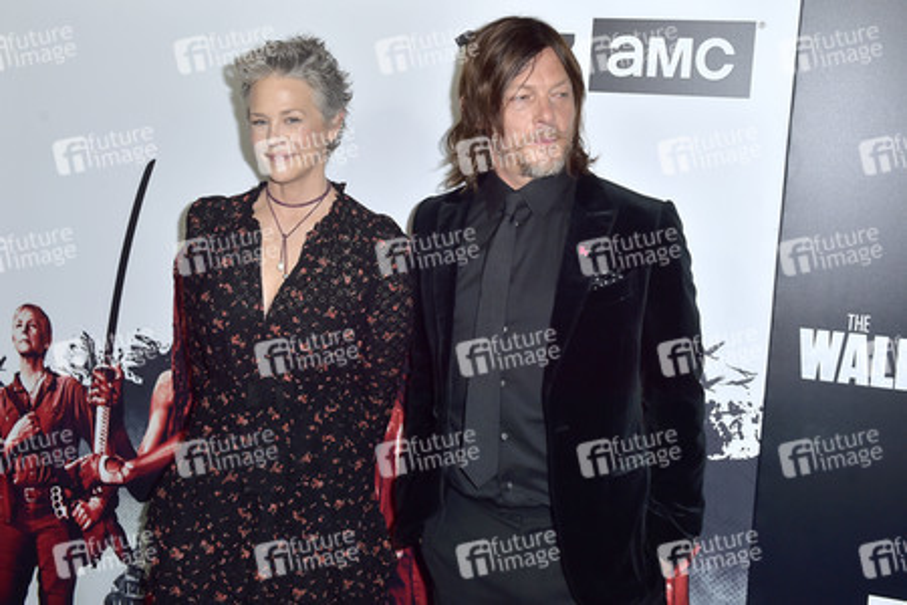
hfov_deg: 54.4
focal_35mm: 35
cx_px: 454
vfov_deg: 37.9
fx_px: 882
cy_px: 302
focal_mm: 35
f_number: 5.6
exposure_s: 1/200
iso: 400
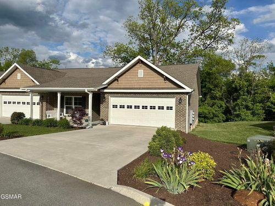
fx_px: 191
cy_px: 103
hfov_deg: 71.6
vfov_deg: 56.8
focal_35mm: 24
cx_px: 138
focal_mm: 6.86
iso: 80
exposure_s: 1/7576
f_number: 1.78
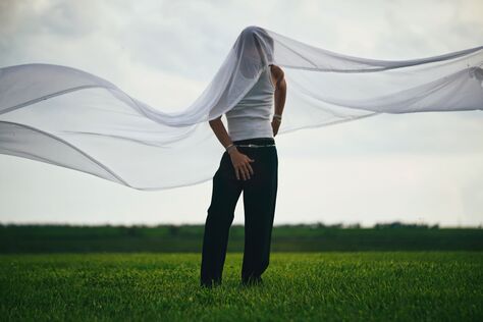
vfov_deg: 12.2
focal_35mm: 112
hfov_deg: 18.3
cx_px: 242
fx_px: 1503
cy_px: 161
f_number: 1.2
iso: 100
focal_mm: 75
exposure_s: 1/2500
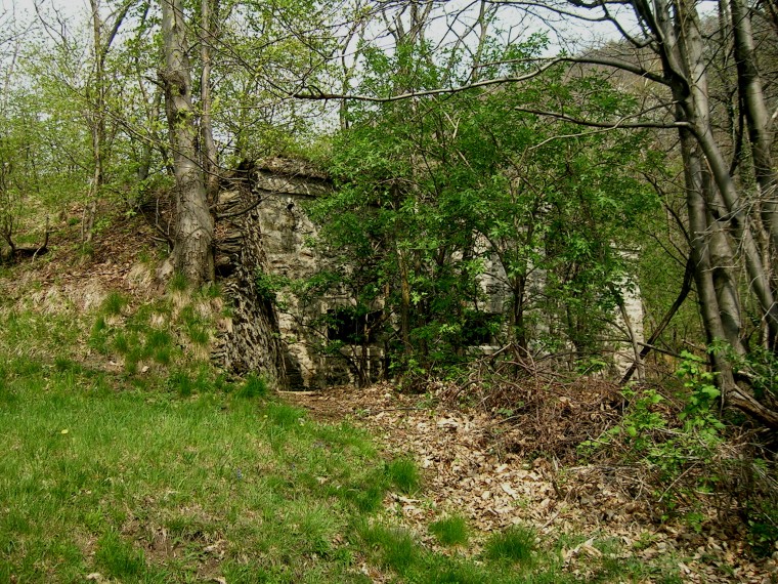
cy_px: 292
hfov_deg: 52.6
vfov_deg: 40.7
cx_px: 389
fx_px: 787
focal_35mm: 35
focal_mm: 5.4
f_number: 2.8
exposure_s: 1/381
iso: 50
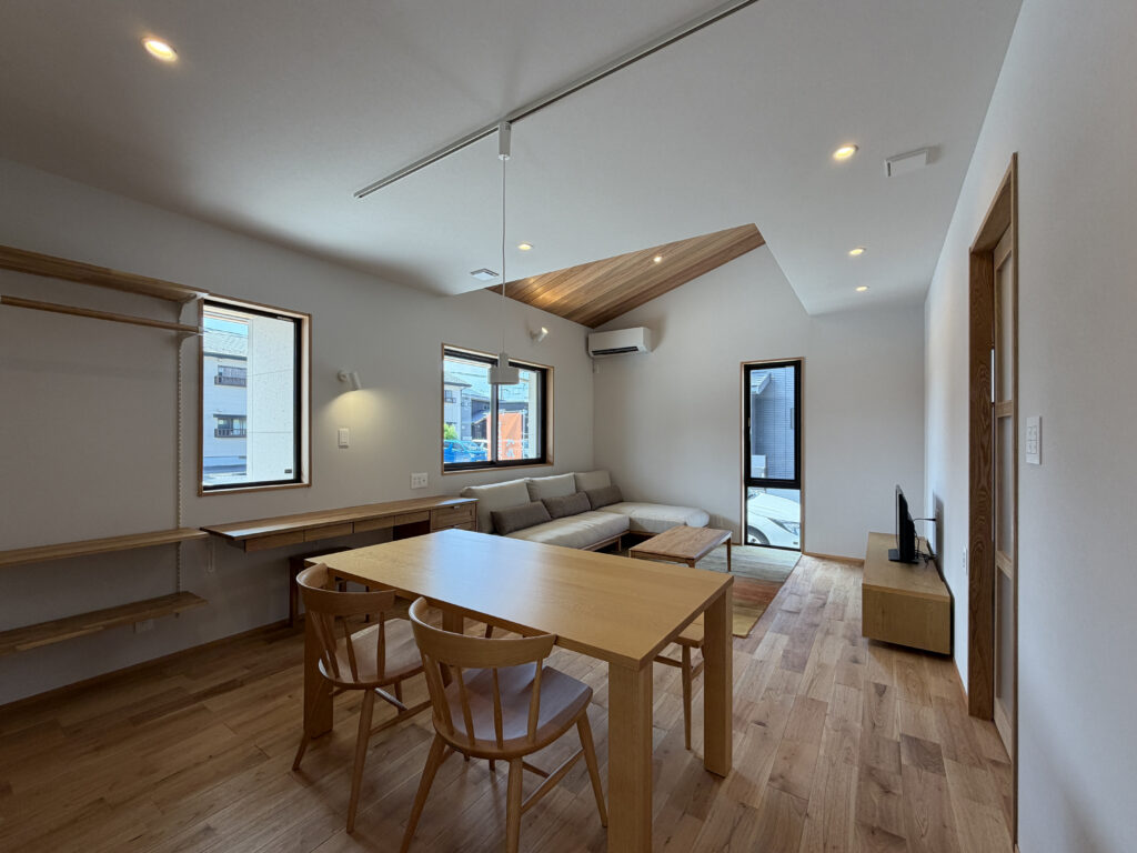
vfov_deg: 85.7
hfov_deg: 102.1
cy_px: 426
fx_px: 460
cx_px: 568
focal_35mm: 14
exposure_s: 1/121
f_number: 2.2
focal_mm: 2.22
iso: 80
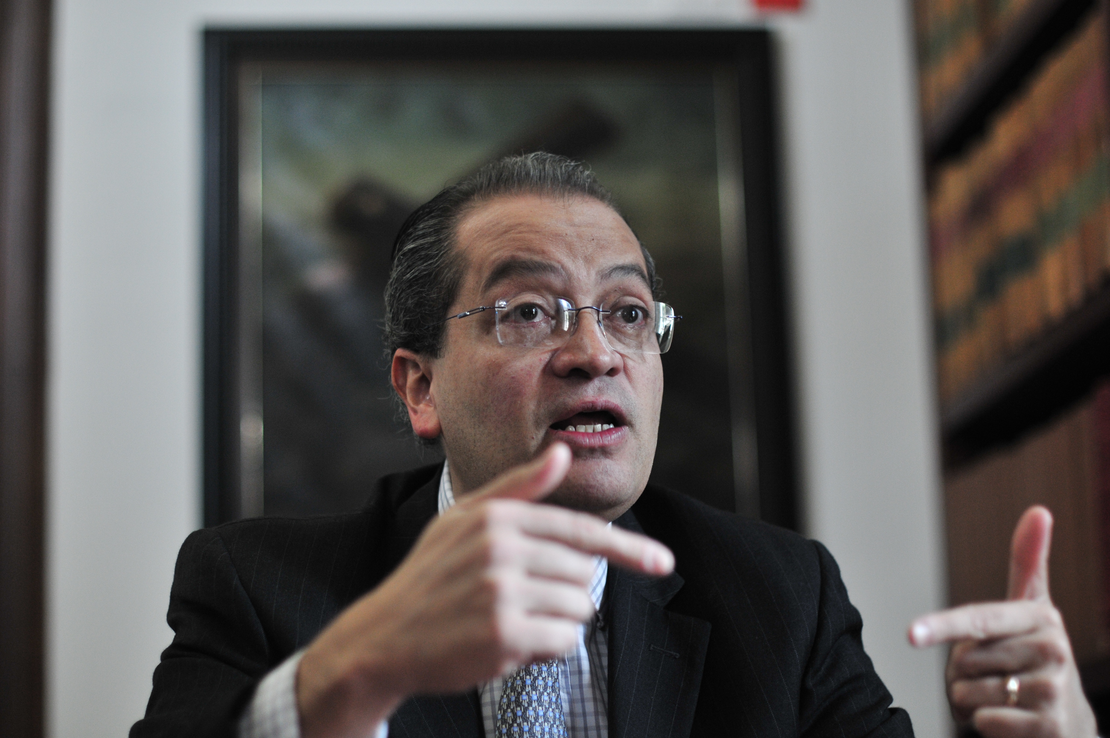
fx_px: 2310
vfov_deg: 18.1
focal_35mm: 75
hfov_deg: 27.0
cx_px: 555
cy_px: 369
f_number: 1.8
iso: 500
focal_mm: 50
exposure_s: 1/200
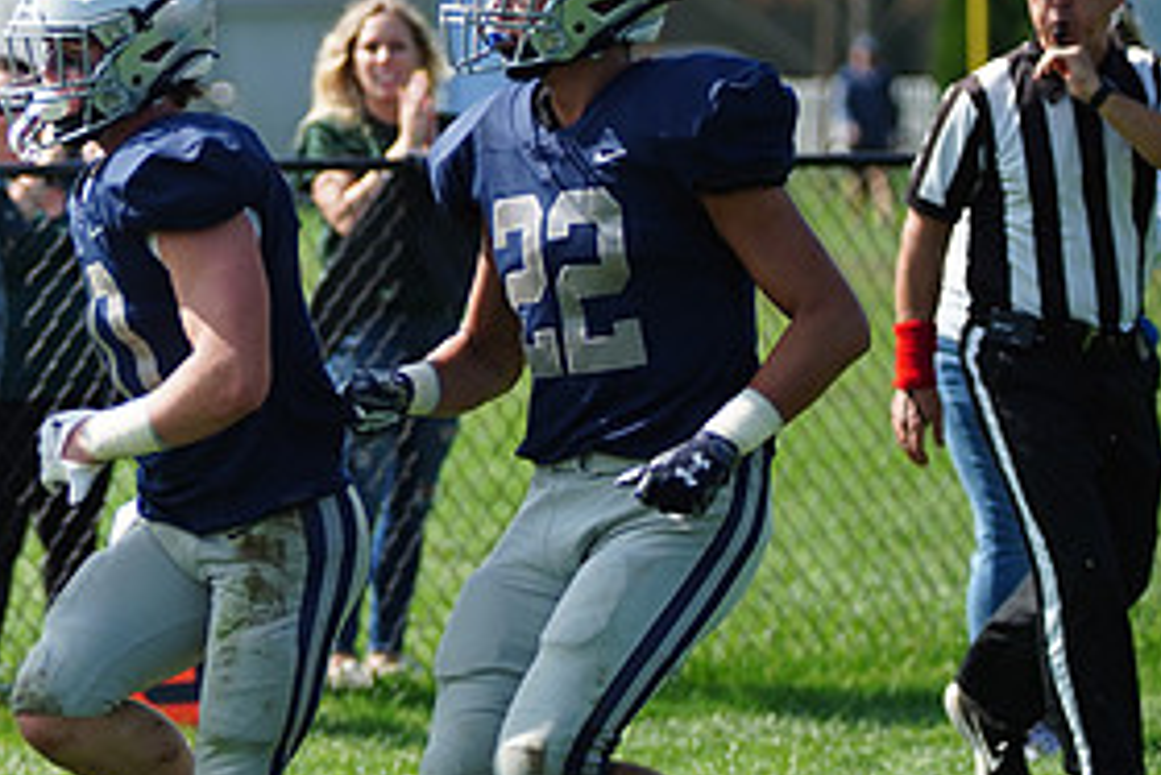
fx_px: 9357
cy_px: 242
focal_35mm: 290
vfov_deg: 4.7
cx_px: 37
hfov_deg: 7.1
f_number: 2.8
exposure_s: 1/3200
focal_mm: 140
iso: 400
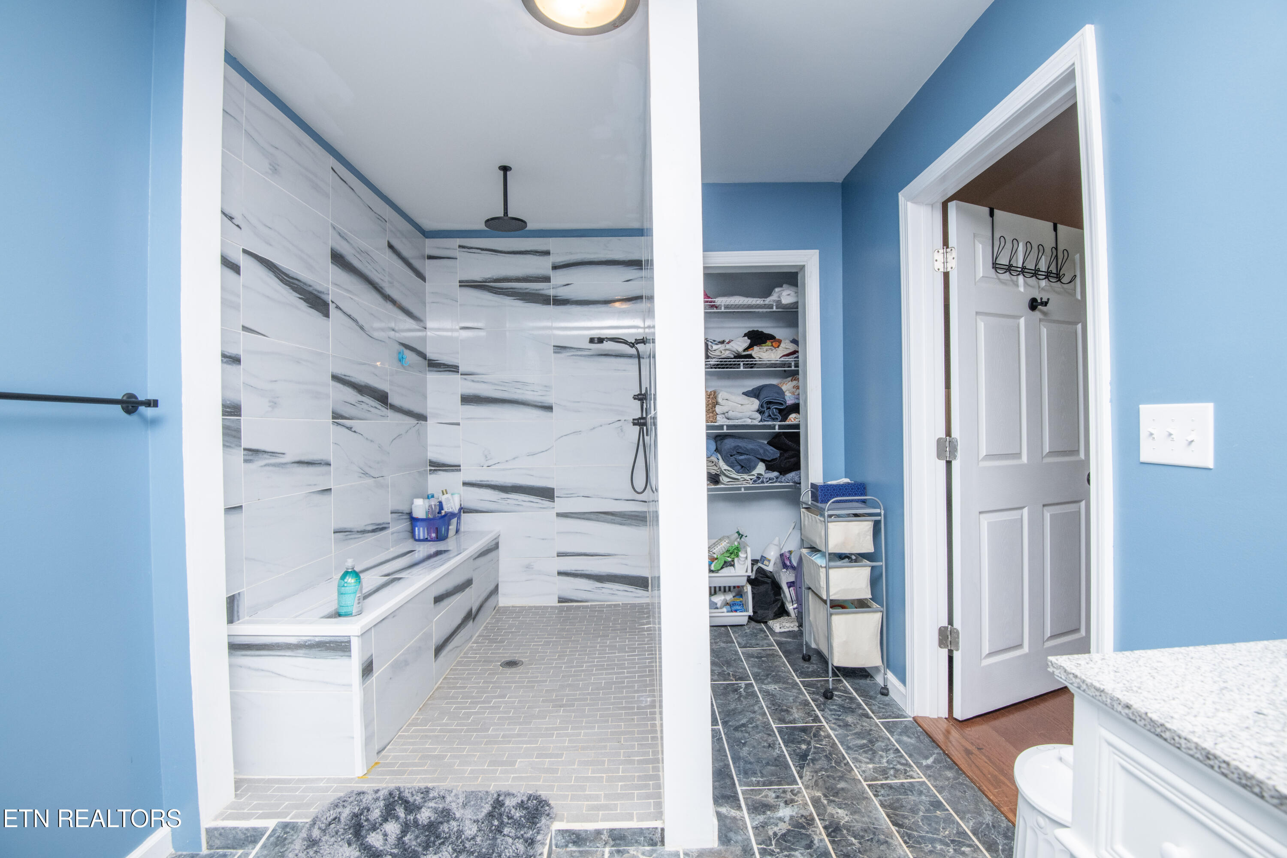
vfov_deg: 73.7
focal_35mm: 16
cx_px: 644
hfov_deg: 96.7
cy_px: 429
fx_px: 572
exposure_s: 1/60
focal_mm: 16
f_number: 9
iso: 400
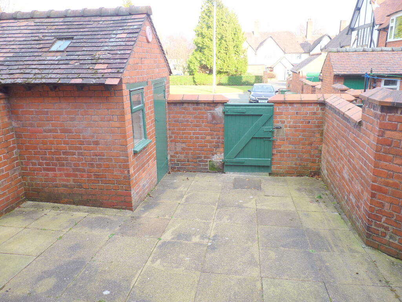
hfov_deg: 65.3
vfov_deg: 51.4
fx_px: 314
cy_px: 151
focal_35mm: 27
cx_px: 201
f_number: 2.8
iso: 80
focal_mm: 4.8
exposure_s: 1/100
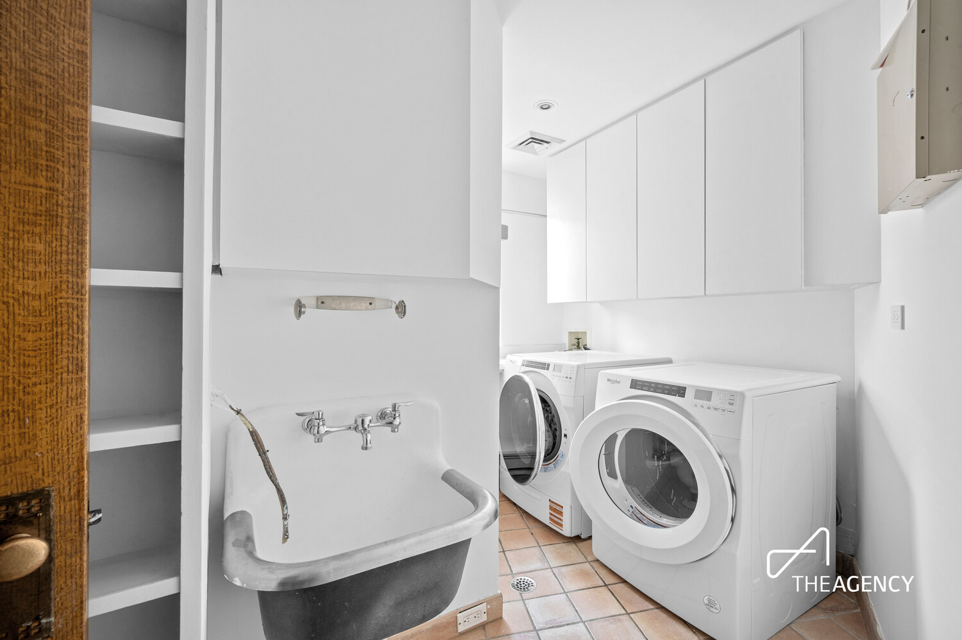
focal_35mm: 14
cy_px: 320
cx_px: 481
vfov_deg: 81.1
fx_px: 374
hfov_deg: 104.3
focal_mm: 14
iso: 500
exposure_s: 2
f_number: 11
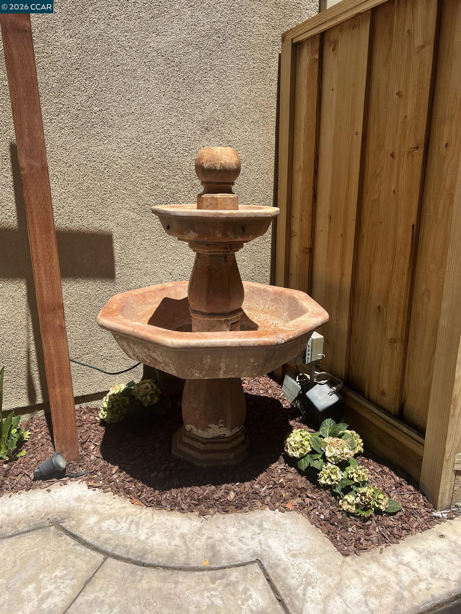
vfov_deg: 67.3
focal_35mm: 26
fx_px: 462
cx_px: 230
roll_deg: +1.4
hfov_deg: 53.1
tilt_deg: -15.5
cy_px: 307
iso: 50
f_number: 1.5
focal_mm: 5.7
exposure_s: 1/3571
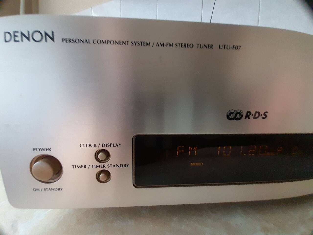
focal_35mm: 13
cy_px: 118
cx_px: 156
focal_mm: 1.13
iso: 250
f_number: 2.2
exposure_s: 1/50
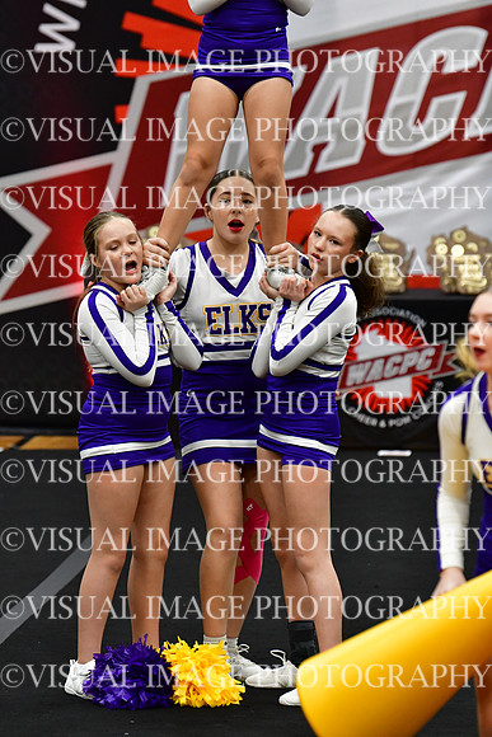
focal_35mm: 262
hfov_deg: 5.2
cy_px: 368
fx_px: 5367
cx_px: 246
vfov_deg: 7.9
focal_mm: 175
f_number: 3.5
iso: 4000
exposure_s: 1/500
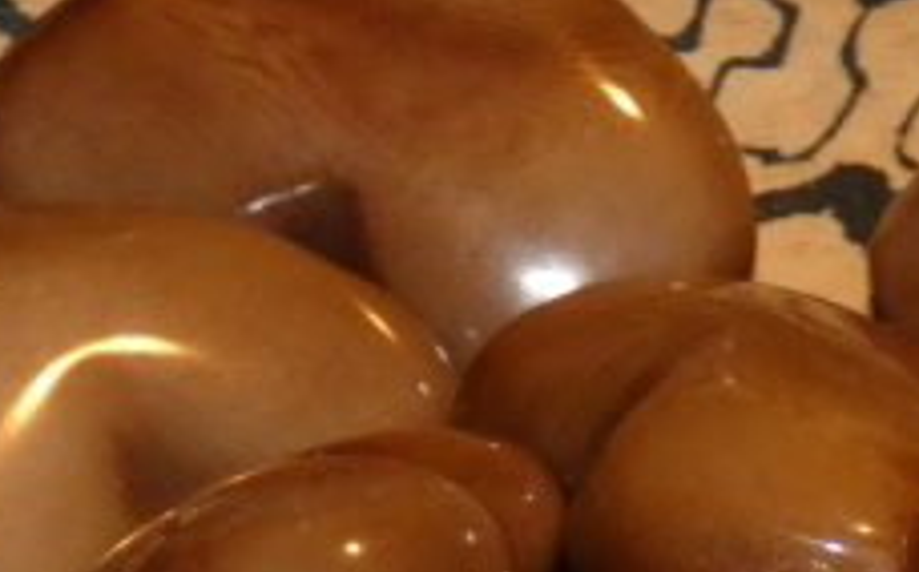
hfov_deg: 11.3
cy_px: 1168
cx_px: 326
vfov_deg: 6.8
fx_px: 4654
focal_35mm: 186
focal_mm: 9
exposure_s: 1/60
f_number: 3.9
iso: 800
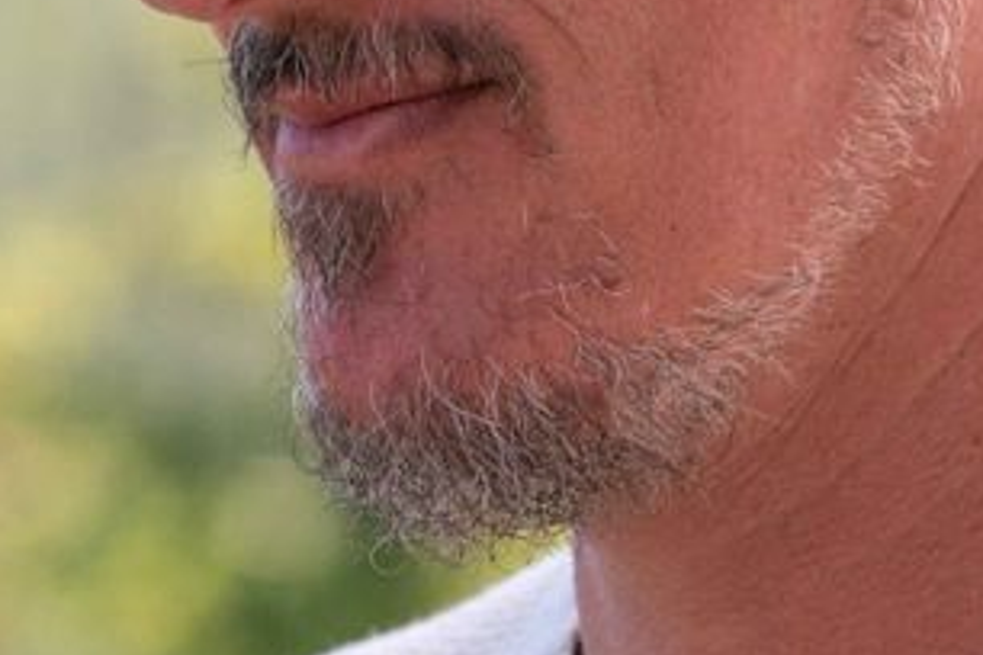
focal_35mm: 648
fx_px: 17693
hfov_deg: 3.2
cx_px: 578
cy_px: 51
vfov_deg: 2.1
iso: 400
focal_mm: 165
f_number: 7.1
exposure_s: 1/250
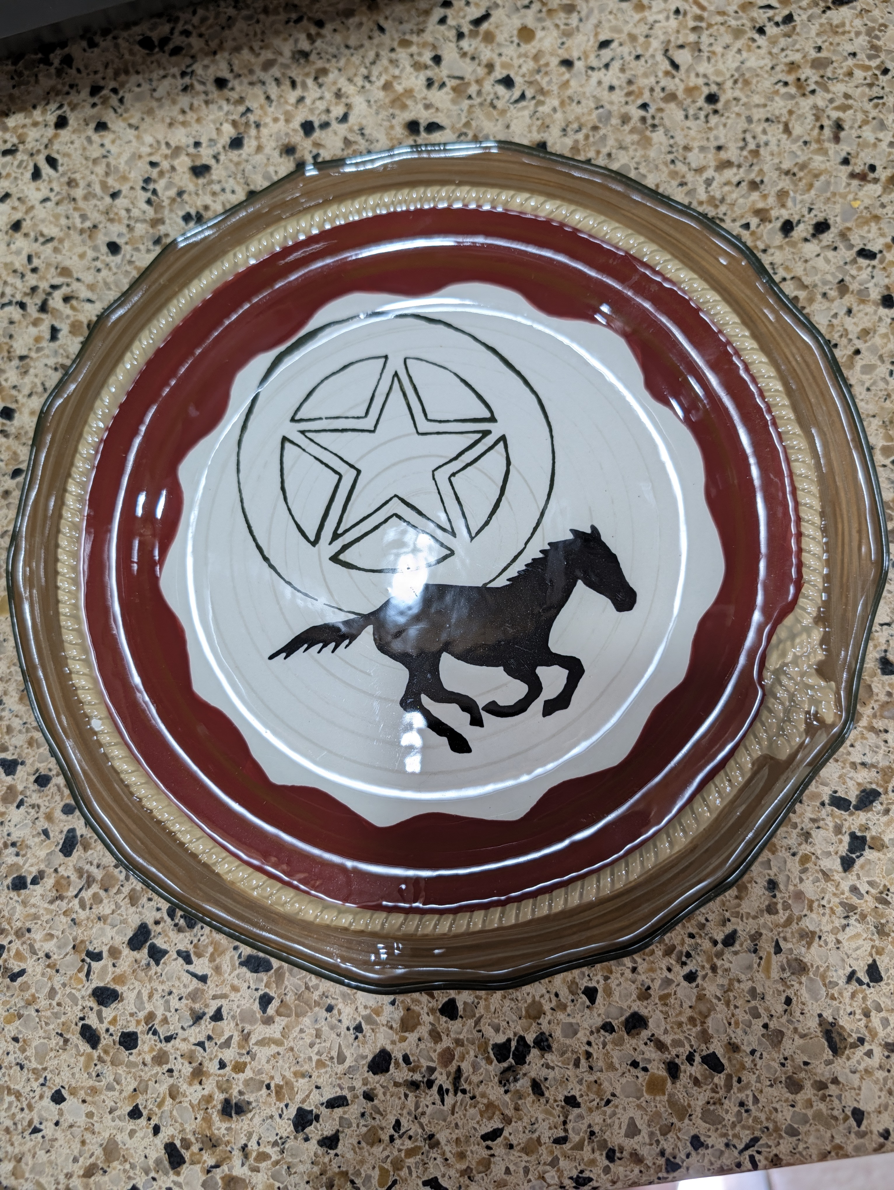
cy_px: 595
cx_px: 447
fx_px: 826
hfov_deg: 56.9
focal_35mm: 24
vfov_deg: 71.6
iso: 215
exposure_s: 1/120
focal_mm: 6.9
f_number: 1.68
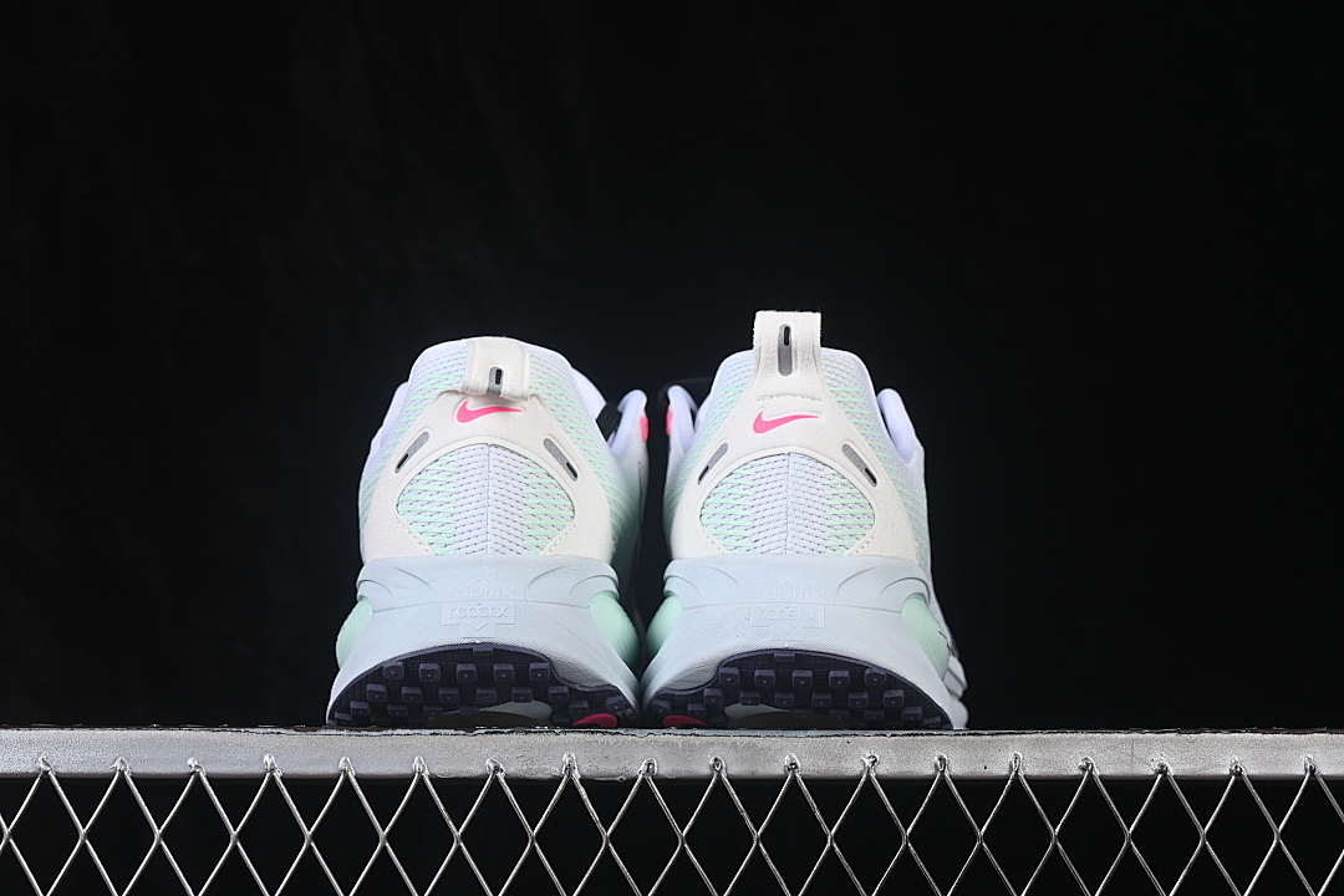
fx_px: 2800
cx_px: 672
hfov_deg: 27.0
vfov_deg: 18.2
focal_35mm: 75
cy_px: 448
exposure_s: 1/80
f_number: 8
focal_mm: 50
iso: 160
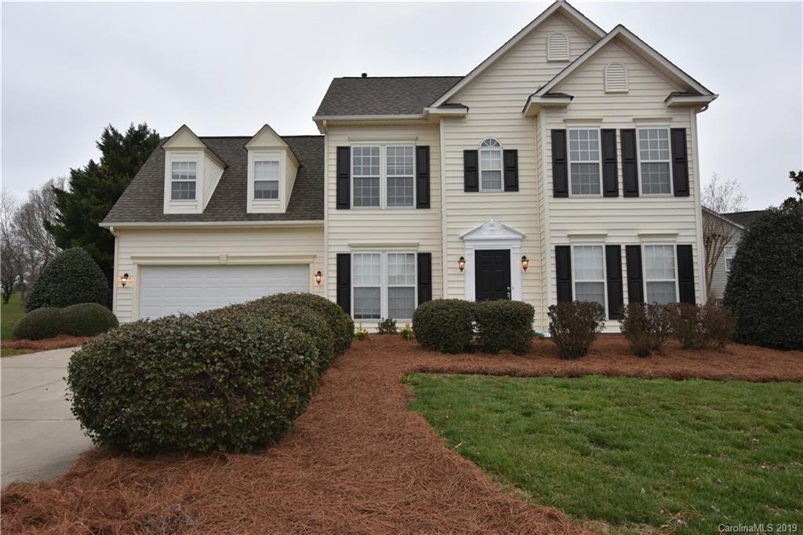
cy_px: 268
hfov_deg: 70.5
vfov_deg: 50.4
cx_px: 402
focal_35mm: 26
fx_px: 569
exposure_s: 1/500
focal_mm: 17
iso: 720
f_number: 8
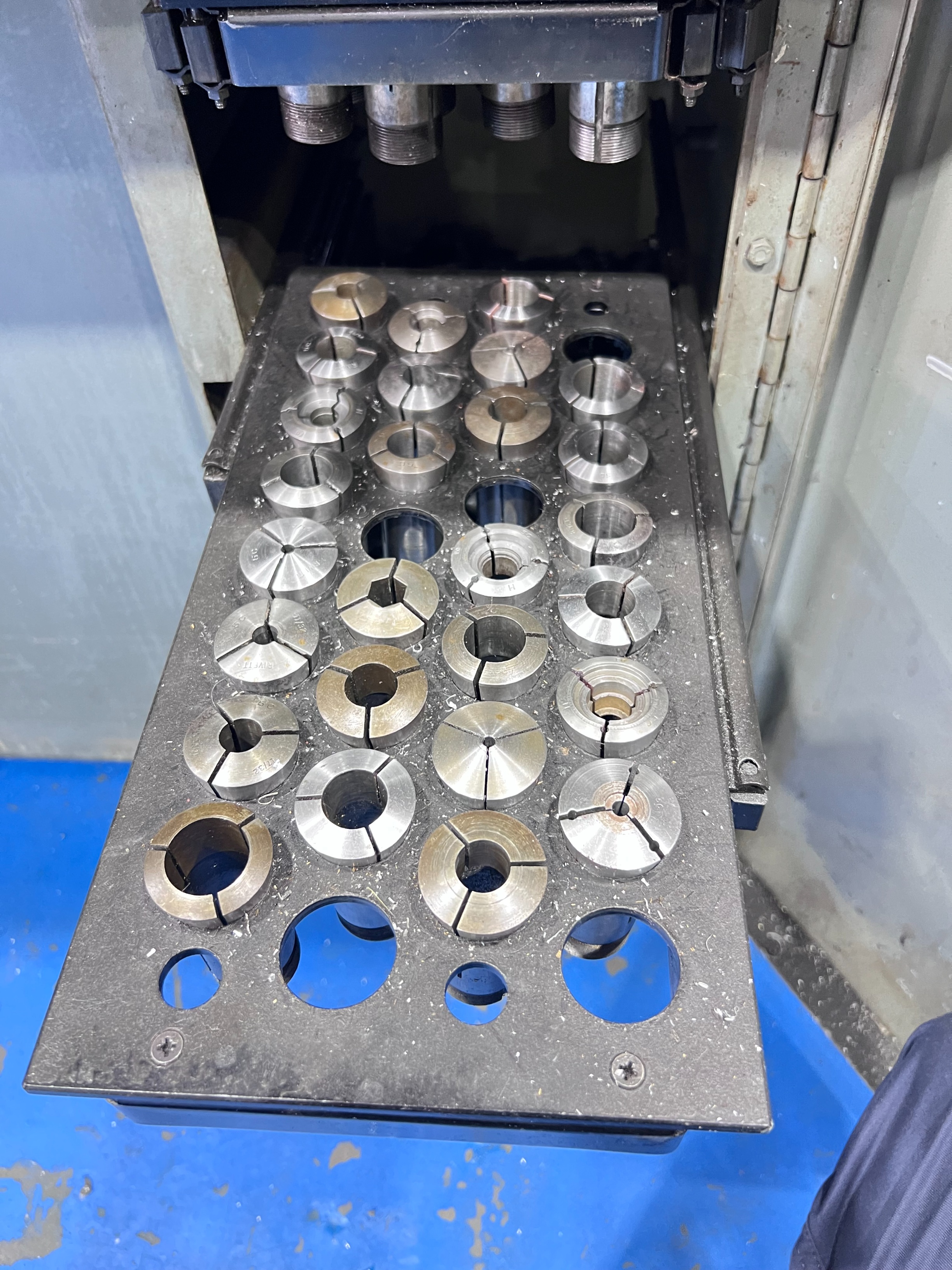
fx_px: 953
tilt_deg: -49.3
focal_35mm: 26
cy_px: 635
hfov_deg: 53.1
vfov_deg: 67.3
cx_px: 476
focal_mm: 5.7
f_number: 1.5
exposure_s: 1/50
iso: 320
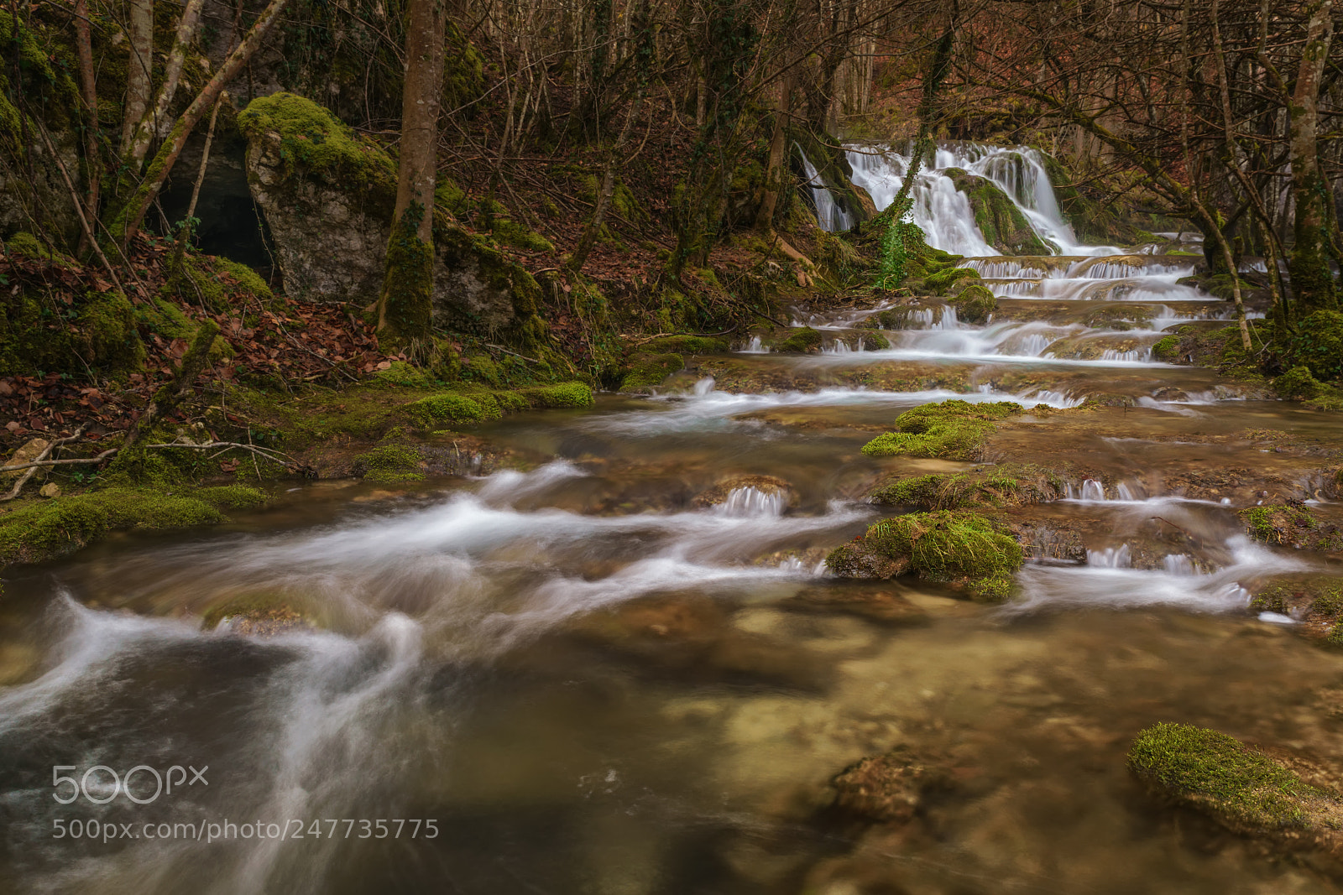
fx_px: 1119
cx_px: 672
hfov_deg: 61.9
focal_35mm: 30
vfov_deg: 43.6
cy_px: 448
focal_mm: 30
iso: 100
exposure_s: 1.3
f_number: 11
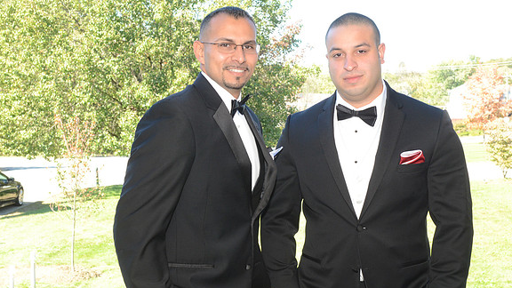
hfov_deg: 34.9
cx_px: 257
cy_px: 156
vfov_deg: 20.0
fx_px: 815
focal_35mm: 60
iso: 800
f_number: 9
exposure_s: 1/160
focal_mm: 38
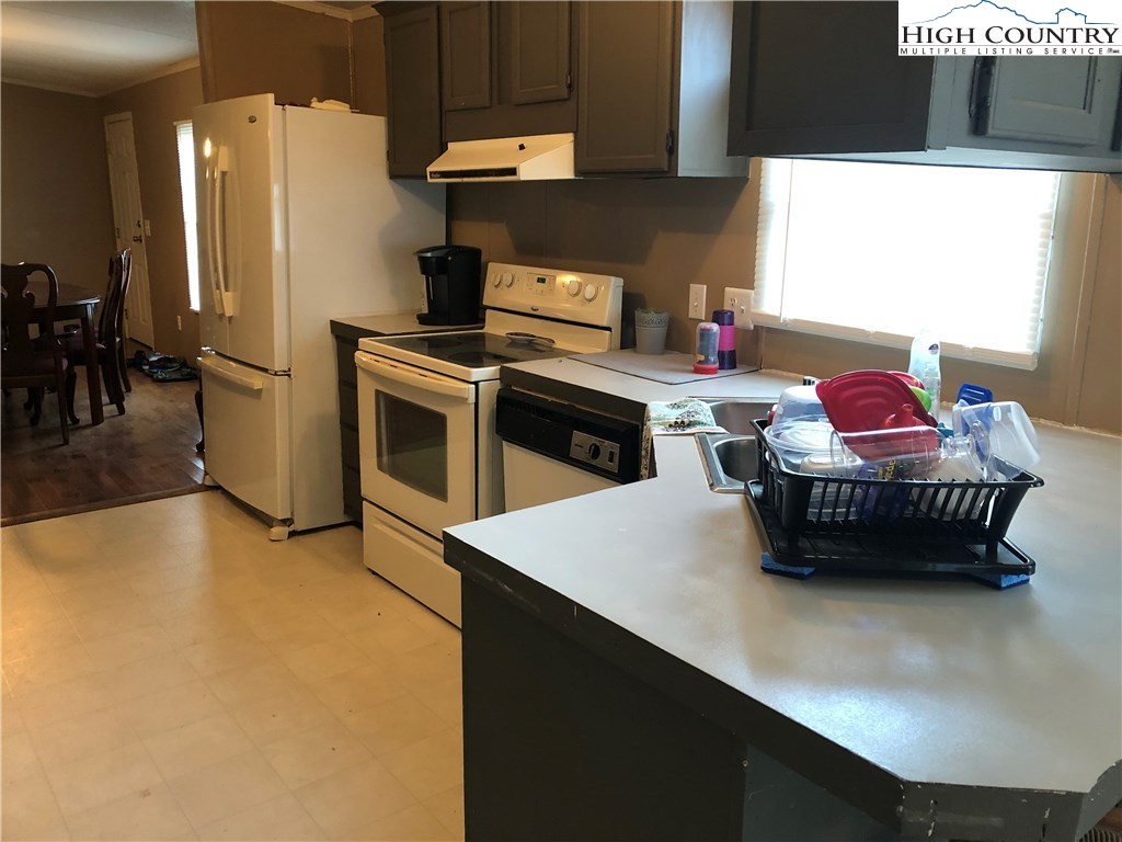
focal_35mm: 28
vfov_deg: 49.7
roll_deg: +0.2
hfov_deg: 63.4
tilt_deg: -11.9
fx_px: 908
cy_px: 421
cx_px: 561
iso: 64
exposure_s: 1/15
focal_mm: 4
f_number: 1.8
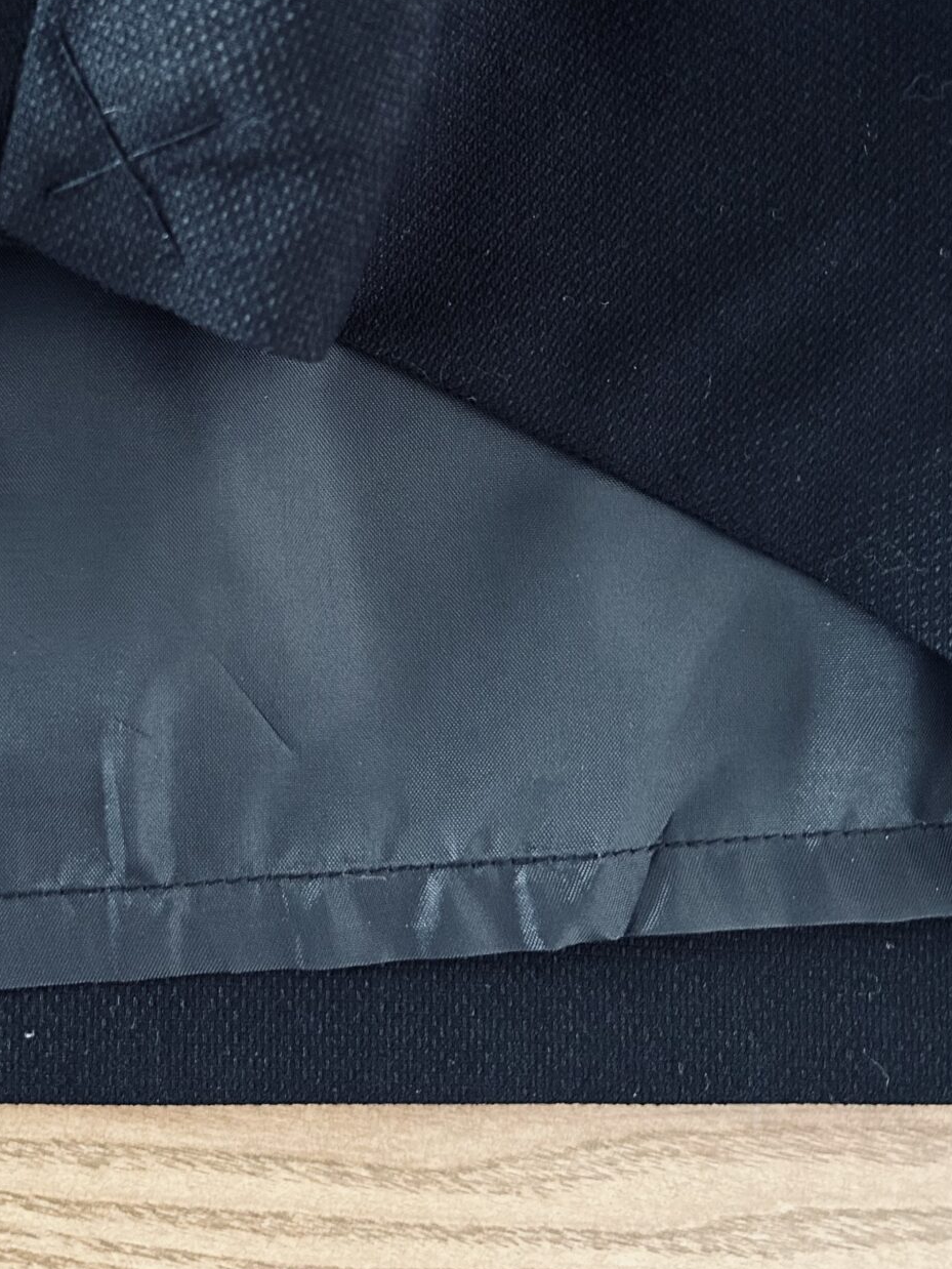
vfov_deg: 43.2
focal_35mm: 43
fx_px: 1576
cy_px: 412
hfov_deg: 32.8
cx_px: 207
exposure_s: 1/34
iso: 640
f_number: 1.5
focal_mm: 5.7
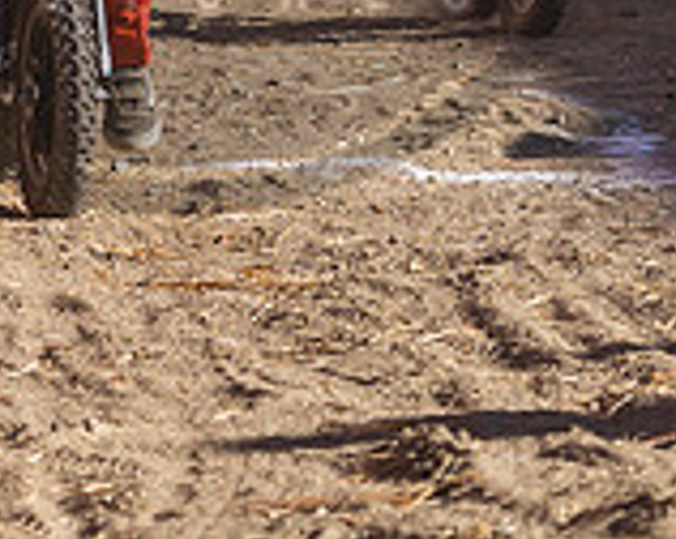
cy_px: -222
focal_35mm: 475
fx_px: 9492
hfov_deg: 4.1
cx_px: -5
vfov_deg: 3.2
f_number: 4
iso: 200
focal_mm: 80
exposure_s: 1/2000
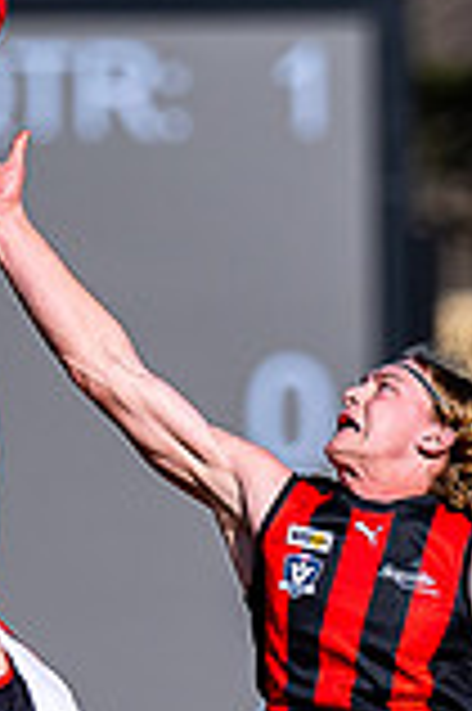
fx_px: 56642
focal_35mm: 2874
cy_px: 798
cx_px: 302
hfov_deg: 0.5
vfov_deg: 0.7
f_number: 4
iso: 100
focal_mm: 500
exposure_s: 1/2000
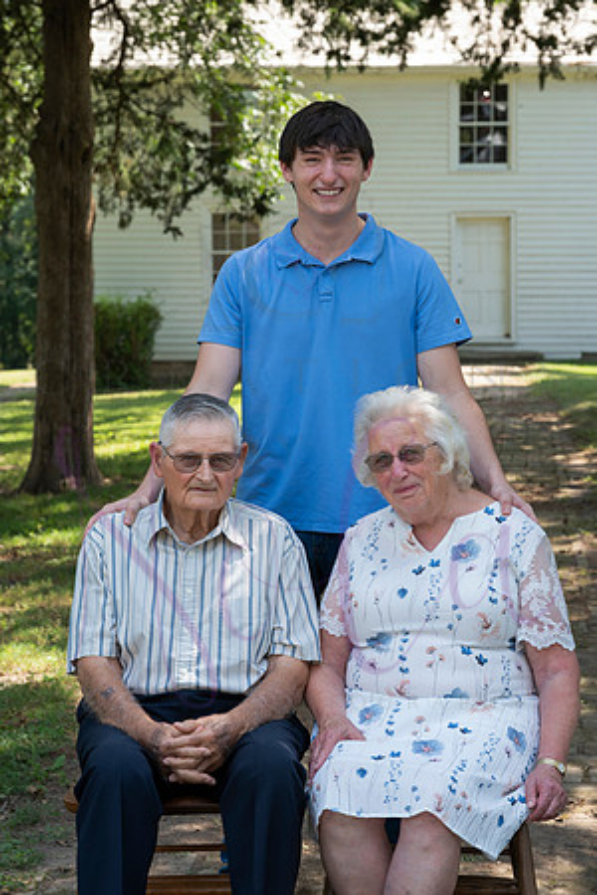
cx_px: 298
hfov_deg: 15.4
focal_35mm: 89
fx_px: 2214
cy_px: 448
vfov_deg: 22.9
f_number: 8
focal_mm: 89
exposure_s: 1/160
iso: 400
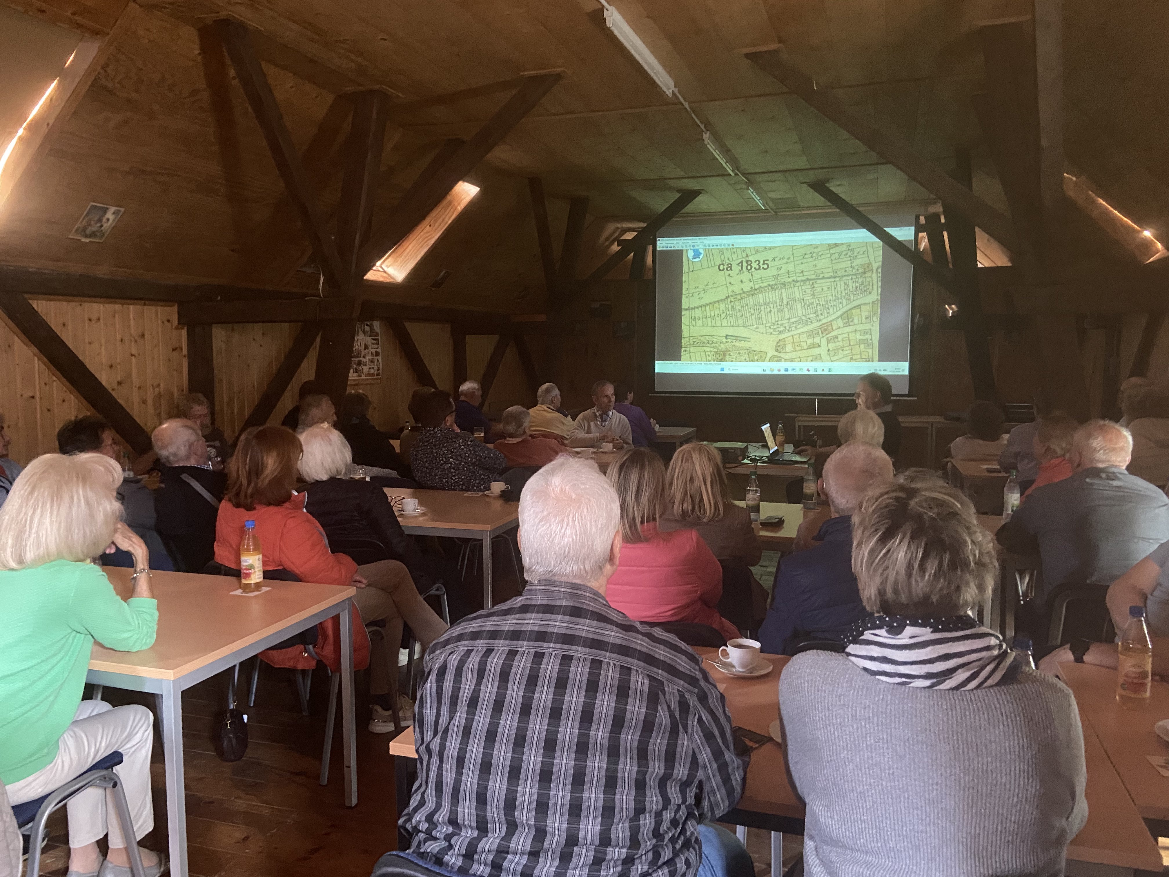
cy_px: 438
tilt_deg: -5.2
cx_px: 584
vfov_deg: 53.1
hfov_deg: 67.3
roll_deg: +0.3
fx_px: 878
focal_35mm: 26
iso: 800
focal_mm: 4.25
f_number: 1.8
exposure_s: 1/30
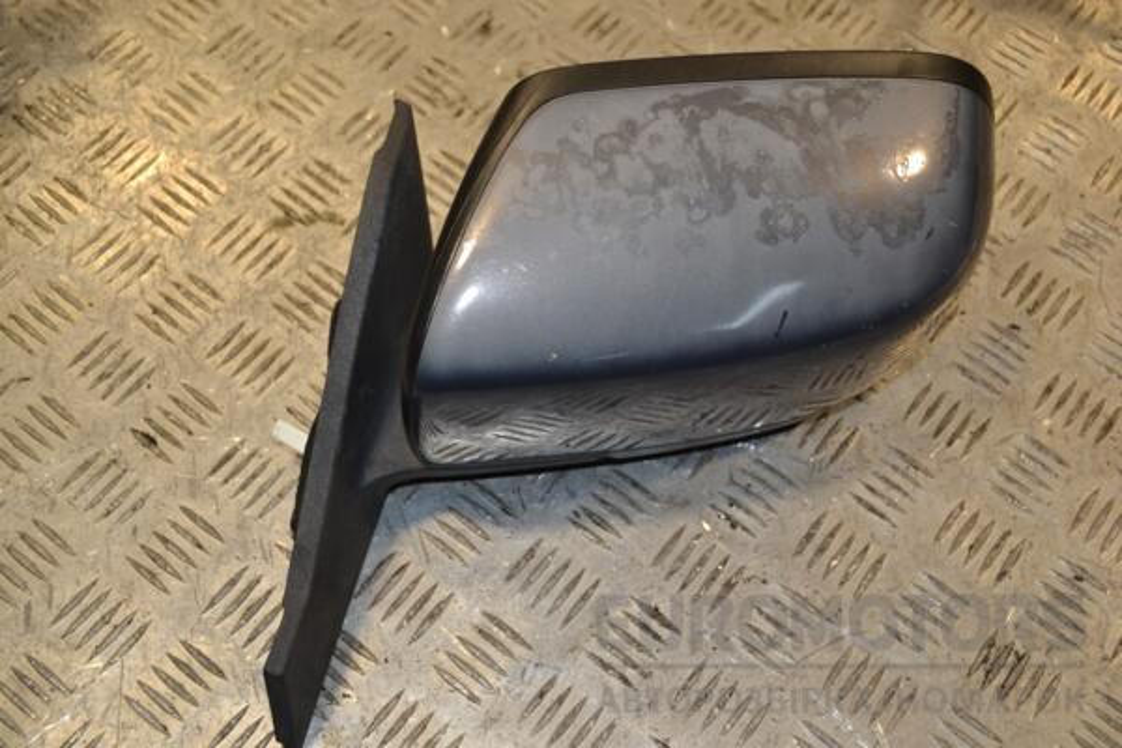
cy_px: 374
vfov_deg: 28.1
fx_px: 1496
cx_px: 561
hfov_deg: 41.1
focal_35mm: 48
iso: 250
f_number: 4.8
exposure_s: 1/125
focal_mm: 32
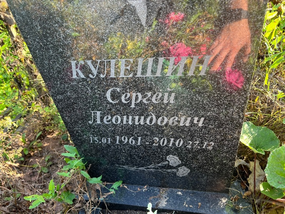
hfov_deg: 67.3
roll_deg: +8.7
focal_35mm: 26
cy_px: 107
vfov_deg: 53.1
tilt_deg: -37.2
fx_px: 214
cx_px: 142
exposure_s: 1/121
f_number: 1.5
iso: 50
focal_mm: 5.7
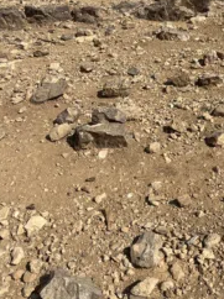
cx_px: 172
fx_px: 372
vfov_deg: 43.9
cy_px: 138
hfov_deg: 32.8
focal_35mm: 43
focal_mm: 5.1
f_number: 1.6
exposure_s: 1/7353
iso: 50
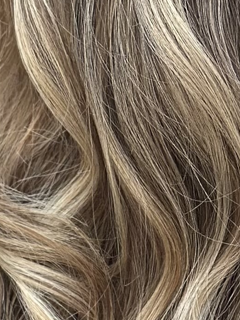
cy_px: 166
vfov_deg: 7.1
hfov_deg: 5.3
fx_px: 2589
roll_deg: +0.7
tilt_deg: -8.9
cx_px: 303
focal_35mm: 280
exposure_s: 1/816
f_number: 1.78
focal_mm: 6.86
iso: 80
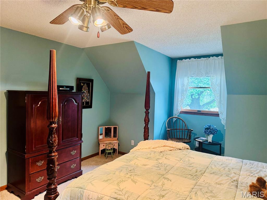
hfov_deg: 71.6
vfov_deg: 56.8
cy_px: 100
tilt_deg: -2.8
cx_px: 134
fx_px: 185
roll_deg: -1.7
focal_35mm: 24
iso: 320
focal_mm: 6.76
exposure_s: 1/60
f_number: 1.78
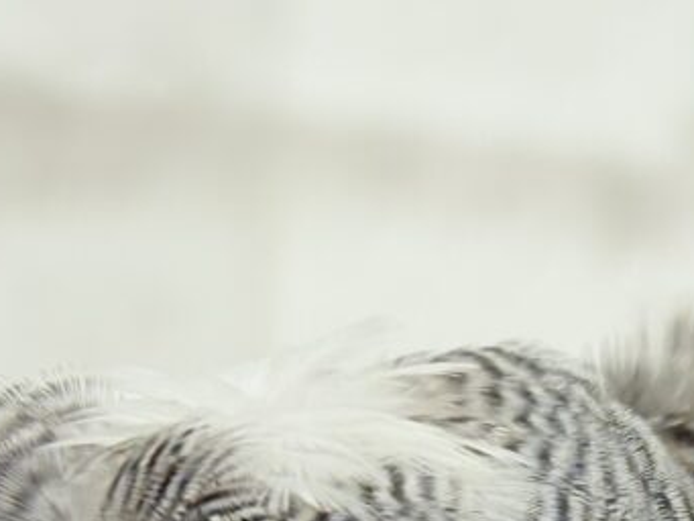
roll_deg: -7.3
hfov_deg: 10.6
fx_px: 3670
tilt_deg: -3.7
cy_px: 737
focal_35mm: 183
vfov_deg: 8.0
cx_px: 804
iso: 64
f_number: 1.6
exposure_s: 1/100
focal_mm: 5.96
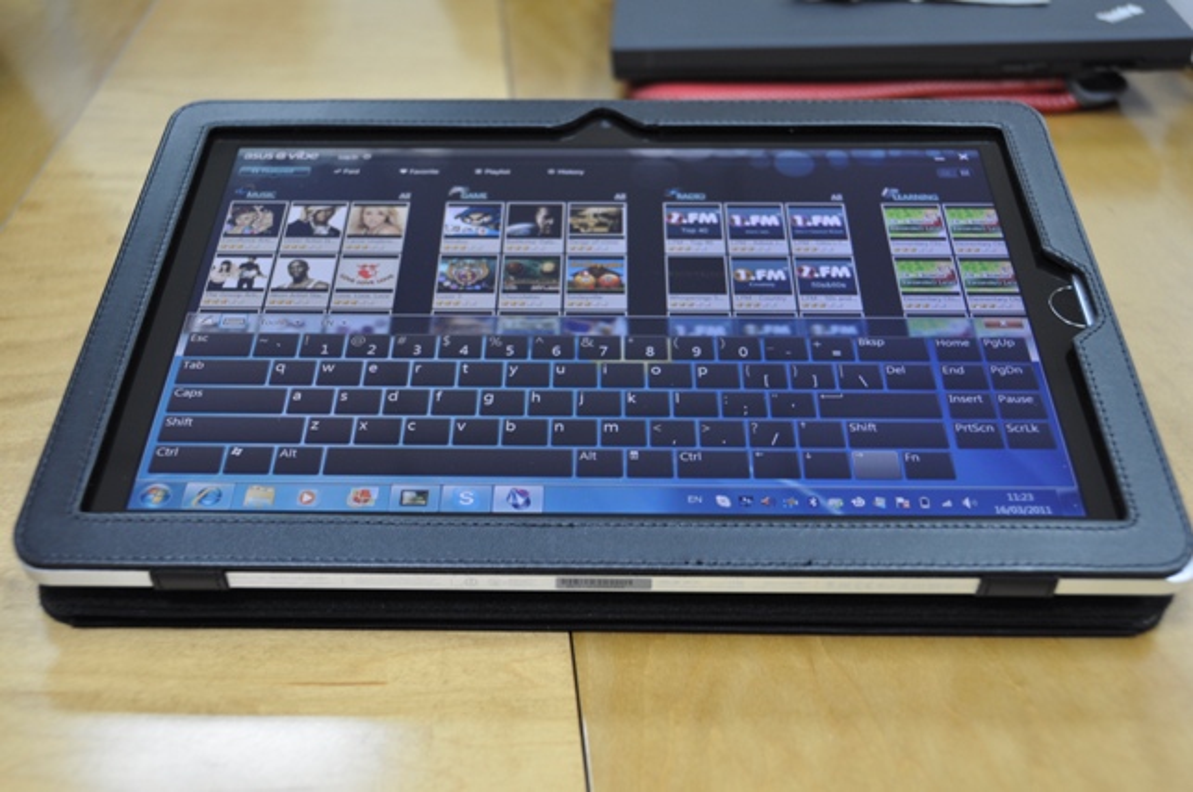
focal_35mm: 42
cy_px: 396
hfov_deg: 46.5
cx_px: 596
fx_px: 1390
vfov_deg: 31.8
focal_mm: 28
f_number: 4
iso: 400
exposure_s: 1/15
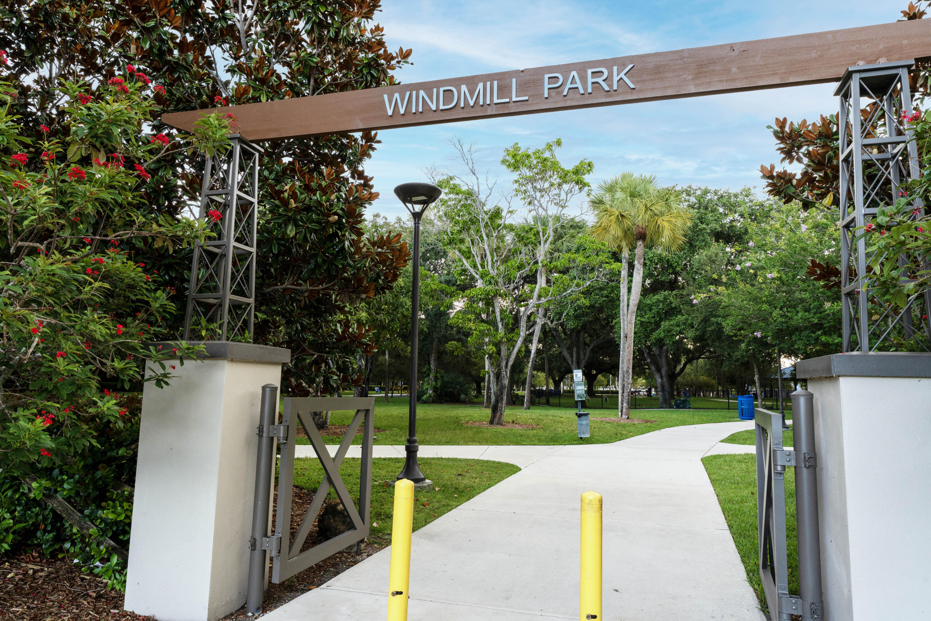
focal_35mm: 24
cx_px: 466
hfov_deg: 73.7
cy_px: 310
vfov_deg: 53.1
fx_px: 621
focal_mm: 24
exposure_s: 1/30
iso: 320
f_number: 11
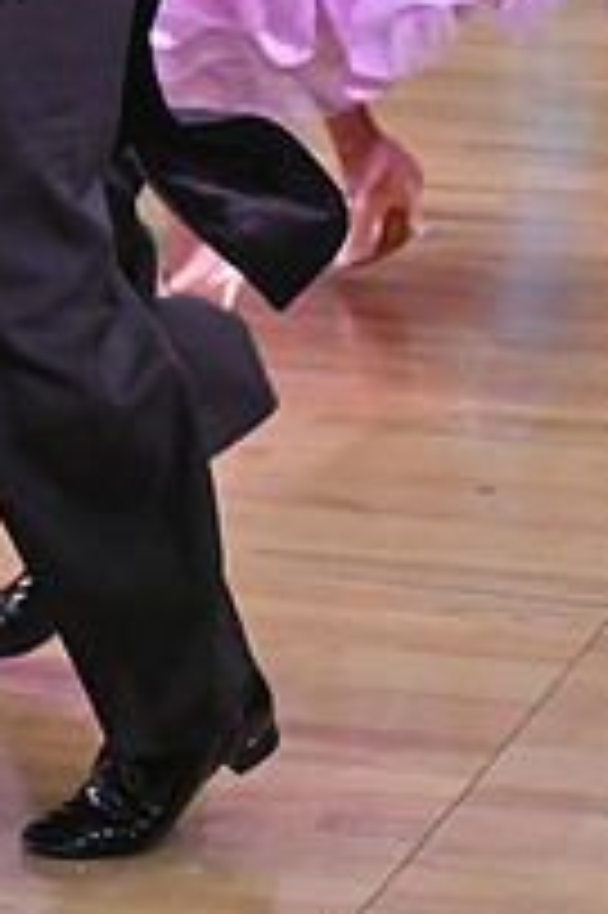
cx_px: -146
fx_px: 5075
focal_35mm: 200
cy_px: -198
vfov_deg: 10.1
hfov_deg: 6.8
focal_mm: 70
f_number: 5.6
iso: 3200
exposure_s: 1/400
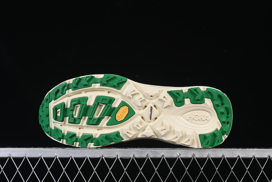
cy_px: 91
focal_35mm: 75
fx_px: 567
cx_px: 136
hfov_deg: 27.0
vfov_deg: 18.2
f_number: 8
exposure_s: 1/80
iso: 160
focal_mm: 50
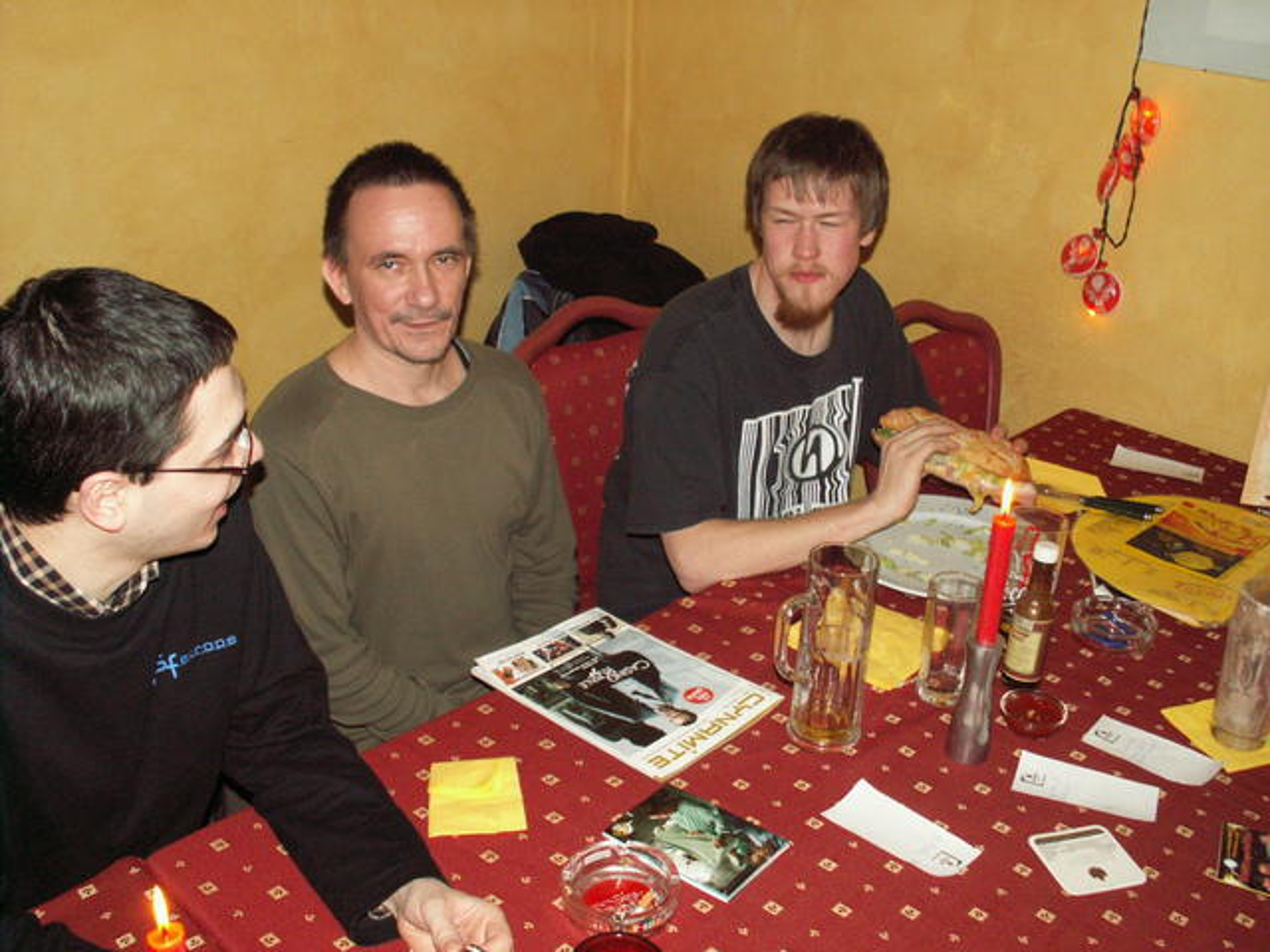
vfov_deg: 40.7
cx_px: 635
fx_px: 1284
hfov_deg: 52.6
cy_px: 476
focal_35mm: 35
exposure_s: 1/40
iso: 160
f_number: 2.8
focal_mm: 5.86
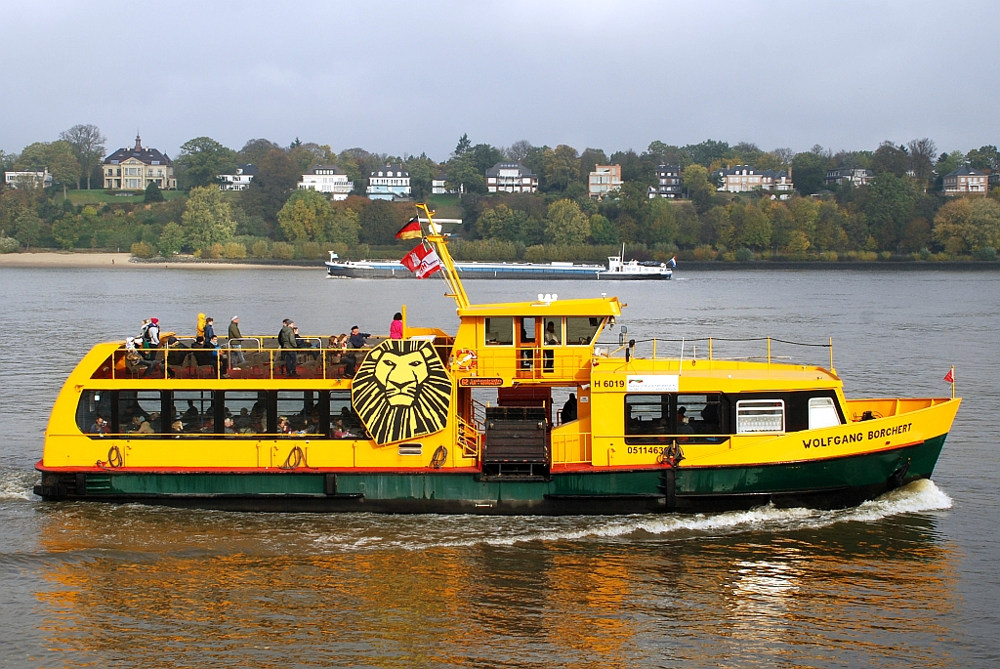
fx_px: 1293
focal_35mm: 46
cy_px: 334
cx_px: 500
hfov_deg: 42.3
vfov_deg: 29.0
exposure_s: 1/200
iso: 200
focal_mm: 31
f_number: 10
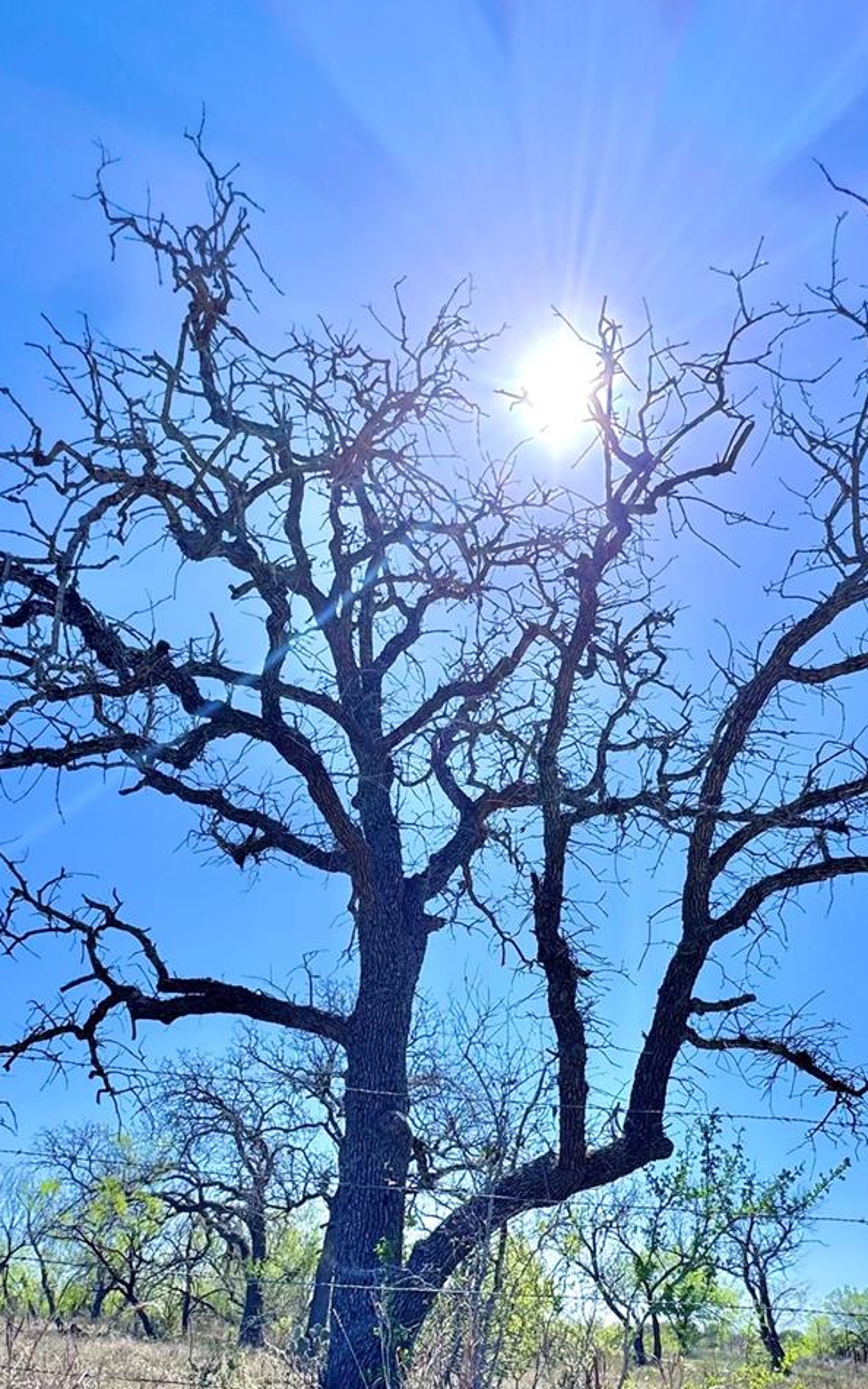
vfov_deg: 72.5
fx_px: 908
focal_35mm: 24
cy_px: 927
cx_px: 434
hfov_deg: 51.1
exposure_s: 1/1880
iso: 50
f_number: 2.2
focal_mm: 2.22
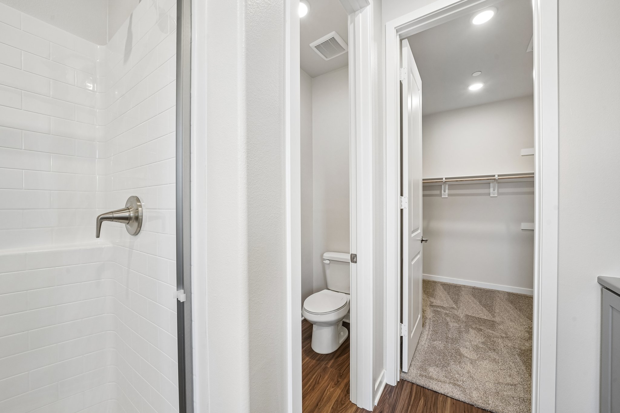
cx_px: 310
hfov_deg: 108.3
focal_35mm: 13
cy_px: 206
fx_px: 224
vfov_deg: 85.4
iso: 400
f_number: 9
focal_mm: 13
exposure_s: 1/13
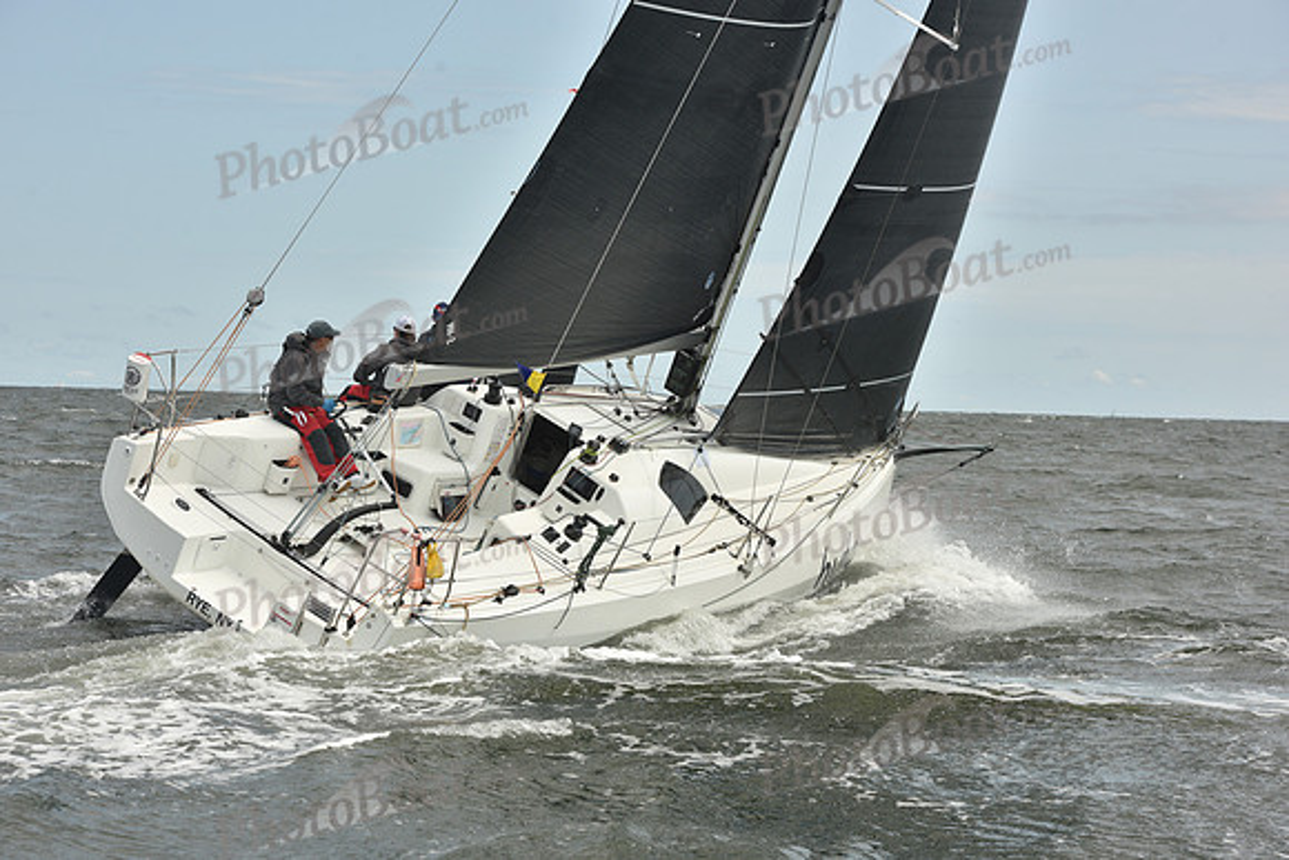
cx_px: 644
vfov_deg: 14.0
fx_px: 3510
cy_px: 430
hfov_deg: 20.8
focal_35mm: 98
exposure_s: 1/800
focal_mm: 98
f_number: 9
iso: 250
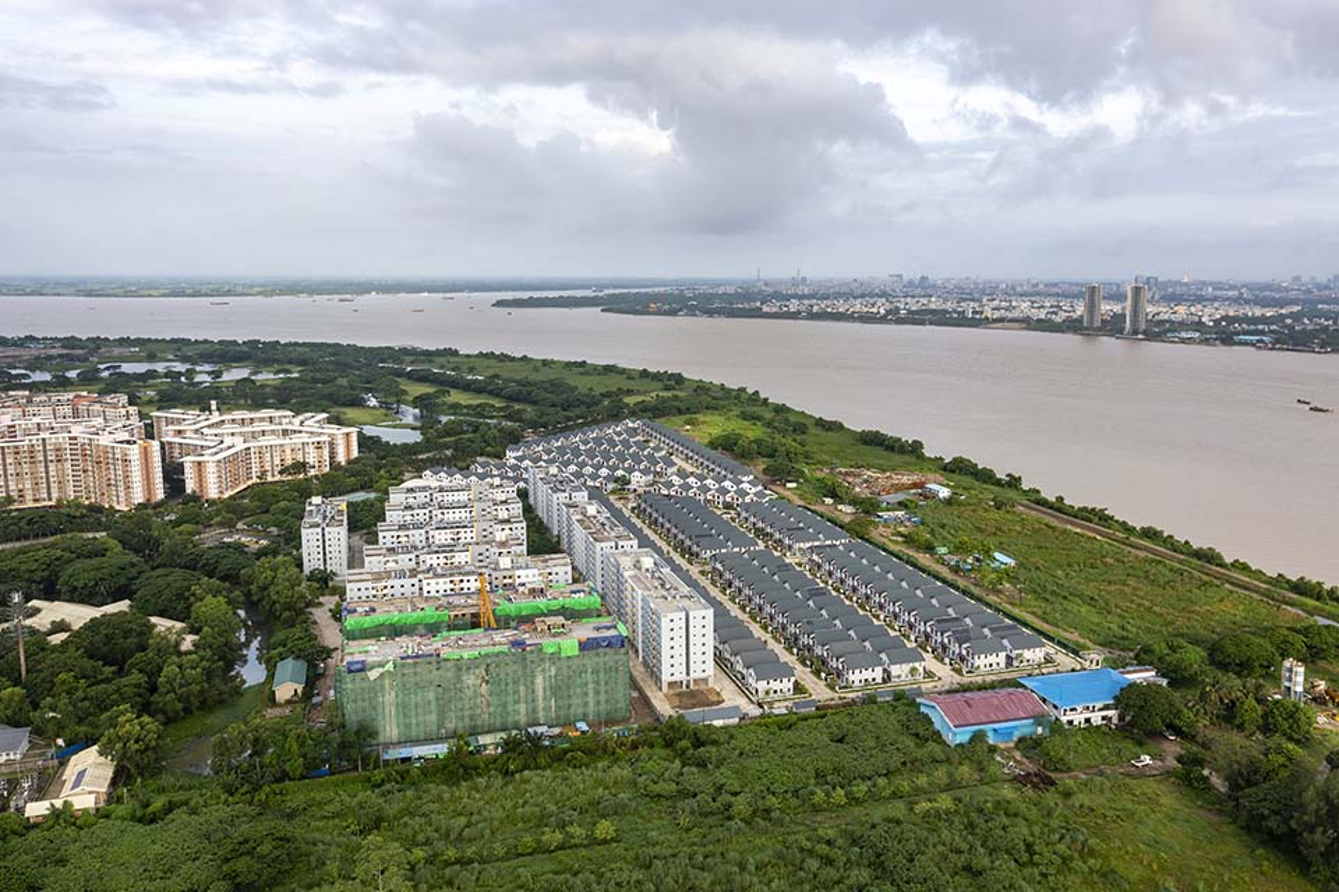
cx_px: 670
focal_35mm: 28
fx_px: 1041
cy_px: 446
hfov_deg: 65.5
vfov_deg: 46.4
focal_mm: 10.26
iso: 100
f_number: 6.3
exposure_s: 1/240
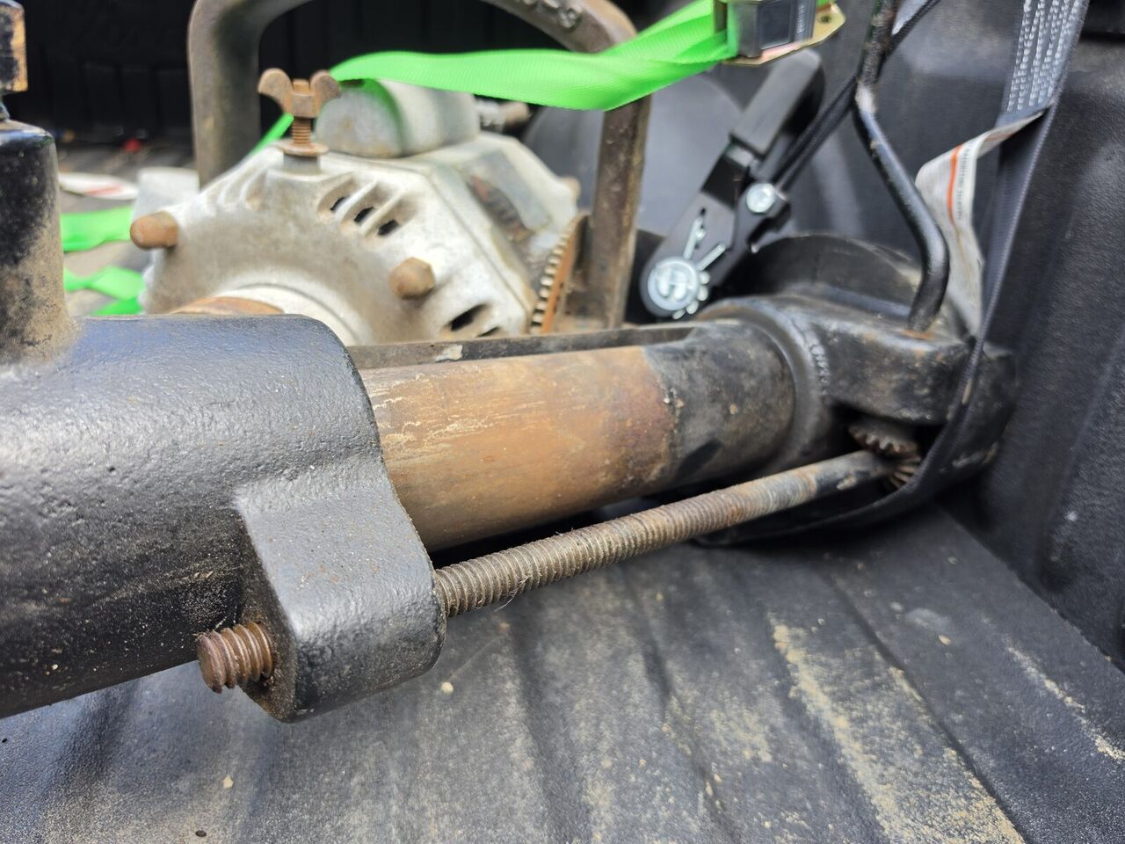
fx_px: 747
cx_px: 562
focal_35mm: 23
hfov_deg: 73.9
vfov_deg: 58.9
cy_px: 422
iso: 25
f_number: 1.4
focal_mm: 6.5
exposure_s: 1/359
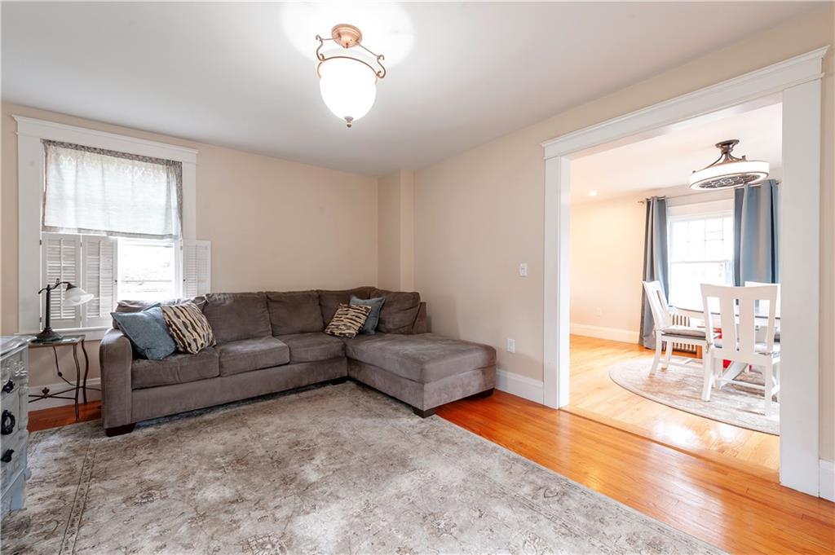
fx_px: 324
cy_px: 278
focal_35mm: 14
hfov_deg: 104.3
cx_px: 418
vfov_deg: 81.1
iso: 800
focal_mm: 14
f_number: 11
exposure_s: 1/8
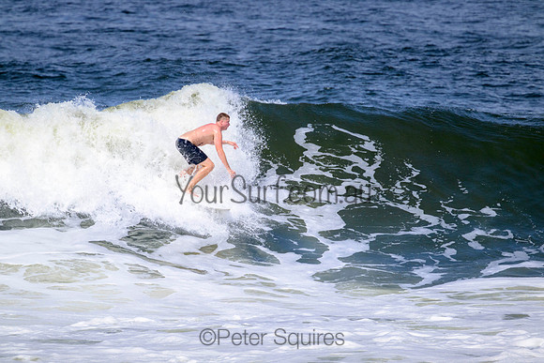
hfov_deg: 2.6
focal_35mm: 800
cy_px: 182
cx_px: 272
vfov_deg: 1.7
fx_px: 12091
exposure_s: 1/2000
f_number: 11
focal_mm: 800
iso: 800
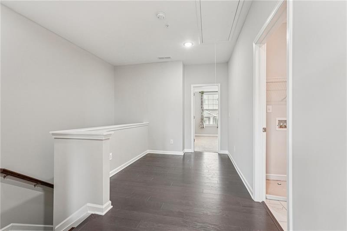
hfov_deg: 96.8
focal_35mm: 16
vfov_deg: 73.6
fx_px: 154
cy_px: 116
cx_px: 174
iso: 800
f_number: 8
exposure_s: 1/8
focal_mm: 16
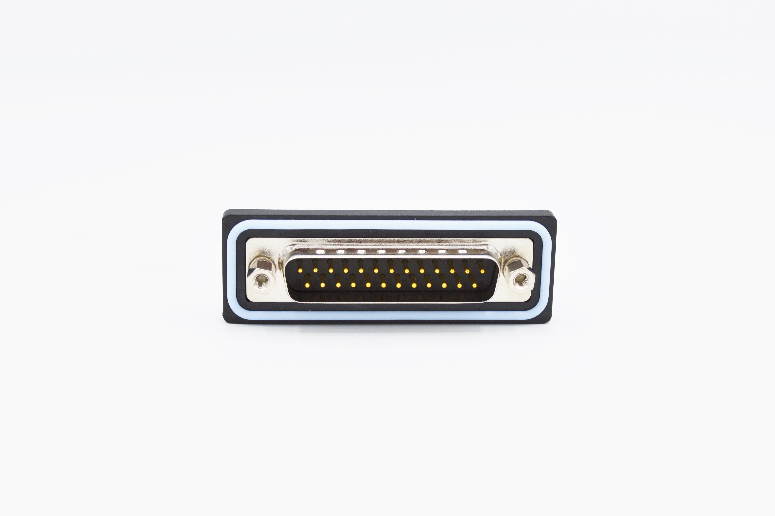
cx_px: 388
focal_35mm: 51
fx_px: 1097
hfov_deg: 38.9
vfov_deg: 26.4
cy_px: 258
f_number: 8
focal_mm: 34
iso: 100
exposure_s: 1/250
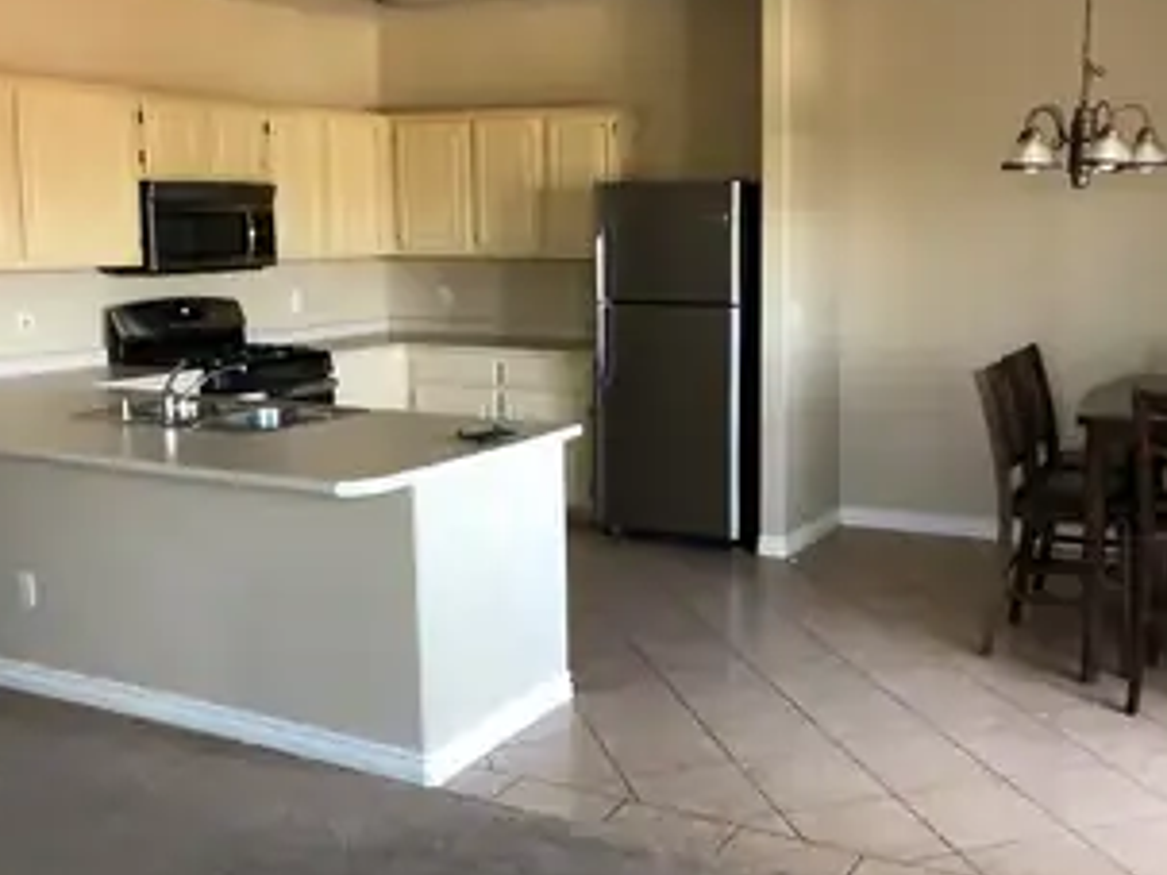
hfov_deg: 50.0
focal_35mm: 37
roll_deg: +0.2
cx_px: 678
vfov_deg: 38.6
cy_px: 397
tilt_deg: -6.5
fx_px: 1247
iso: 50
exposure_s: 1/15
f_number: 1.8
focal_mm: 3.99
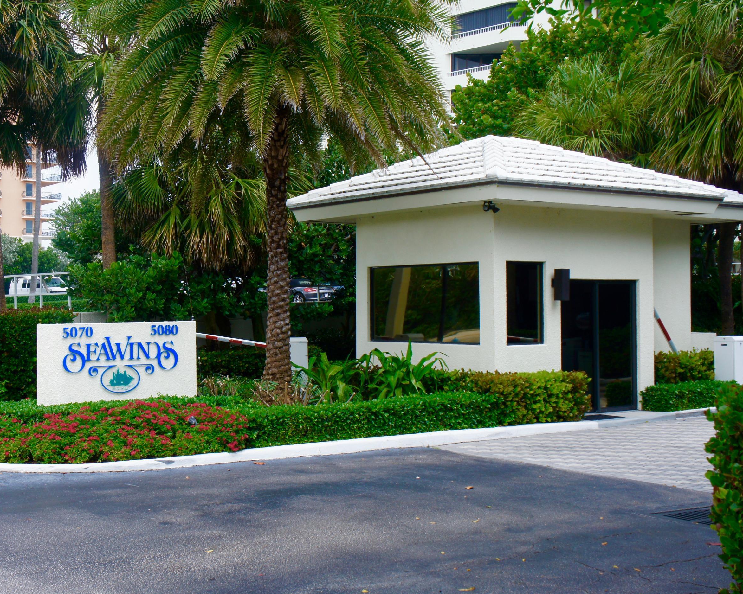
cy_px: 291
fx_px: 1069
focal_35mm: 49
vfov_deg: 31.1
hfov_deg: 38.1
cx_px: 269
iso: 200
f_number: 11
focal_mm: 27
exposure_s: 1/100
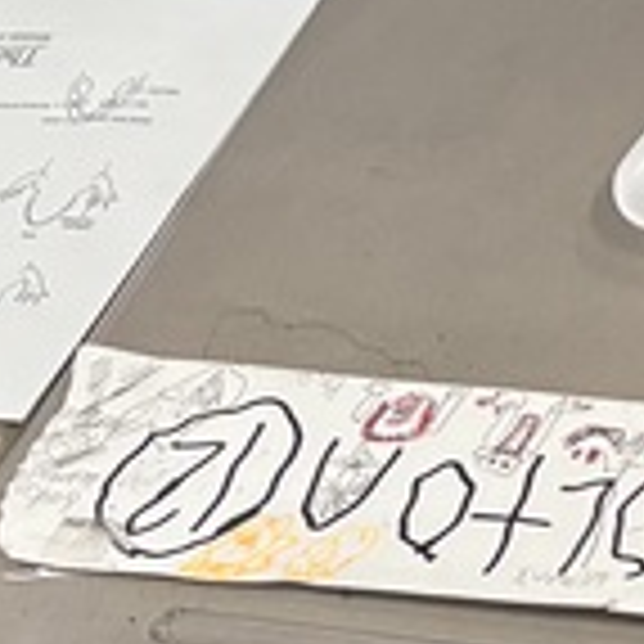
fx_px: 3452
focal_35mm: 164
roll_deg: +15.7
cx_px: 649
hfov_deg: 10.6
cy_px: -644
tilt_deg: -24.5
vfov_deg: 9.9
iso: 200
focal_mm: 5.96
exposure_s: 1/60
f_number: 1.6
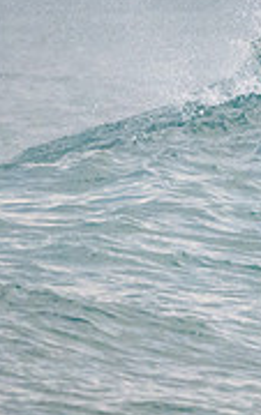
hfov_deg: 1.0
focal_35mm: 1364
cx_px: 476
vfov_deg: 1.5
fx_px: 15474
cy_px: 181
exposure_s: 1/2000
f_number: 5.6
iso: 2500
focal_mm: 340
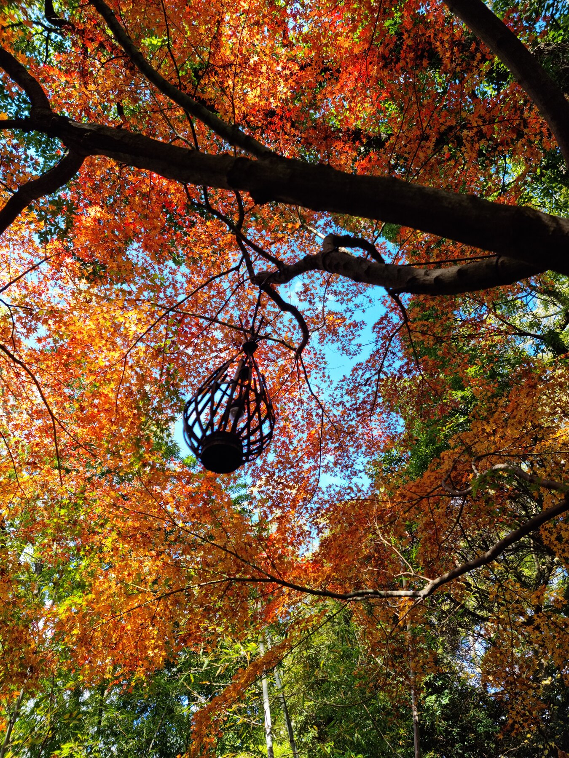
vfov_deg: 71.6
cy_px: 379
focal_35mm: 24
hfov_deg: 56.8
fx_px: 526
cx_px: 284
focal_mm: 6.7
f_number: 1.8
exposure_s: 1/120
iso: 50
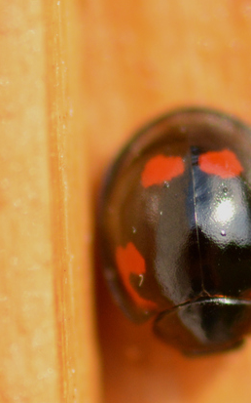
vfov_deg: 8.9
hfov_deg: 5.5
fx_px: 2595
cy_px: 224
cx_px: 197
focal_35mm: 237
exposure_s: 1/400
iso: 400
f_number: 9
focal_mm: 100
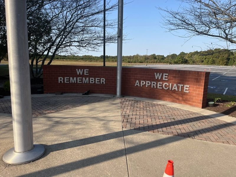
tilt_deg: -13.0
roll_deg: -1.1
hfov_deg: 67.3
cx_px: 118
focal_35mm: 26
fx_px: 177
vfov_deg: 53.1
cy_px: 88
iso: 50
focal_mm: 5.1
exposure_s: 1/1923
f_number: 1.6
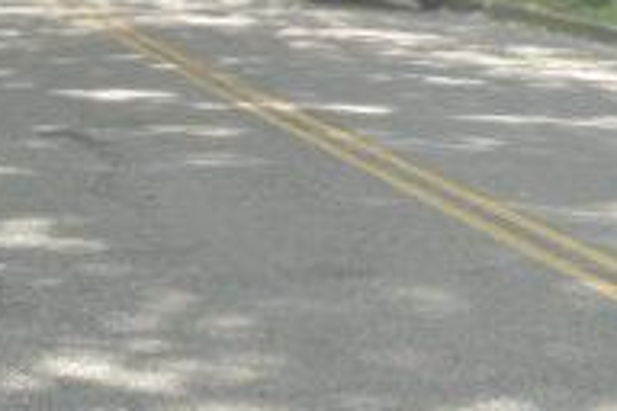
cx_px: 186
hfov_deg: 16.0
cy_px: -180
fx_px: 2194
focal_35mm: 128
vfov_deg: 10.4
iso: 200
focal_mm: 6.7
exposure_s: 1/250
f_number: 3.2
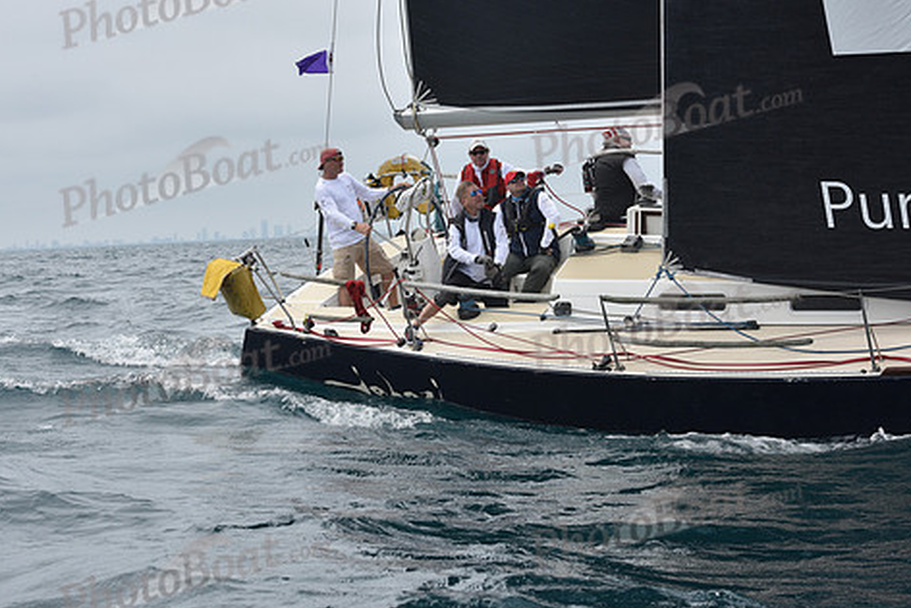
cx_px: 432
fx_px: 2177
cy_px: 250
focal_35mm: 86
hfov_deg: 23.6
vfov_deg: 15.9
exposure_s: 1/800
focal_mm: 70
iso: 250
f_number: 9
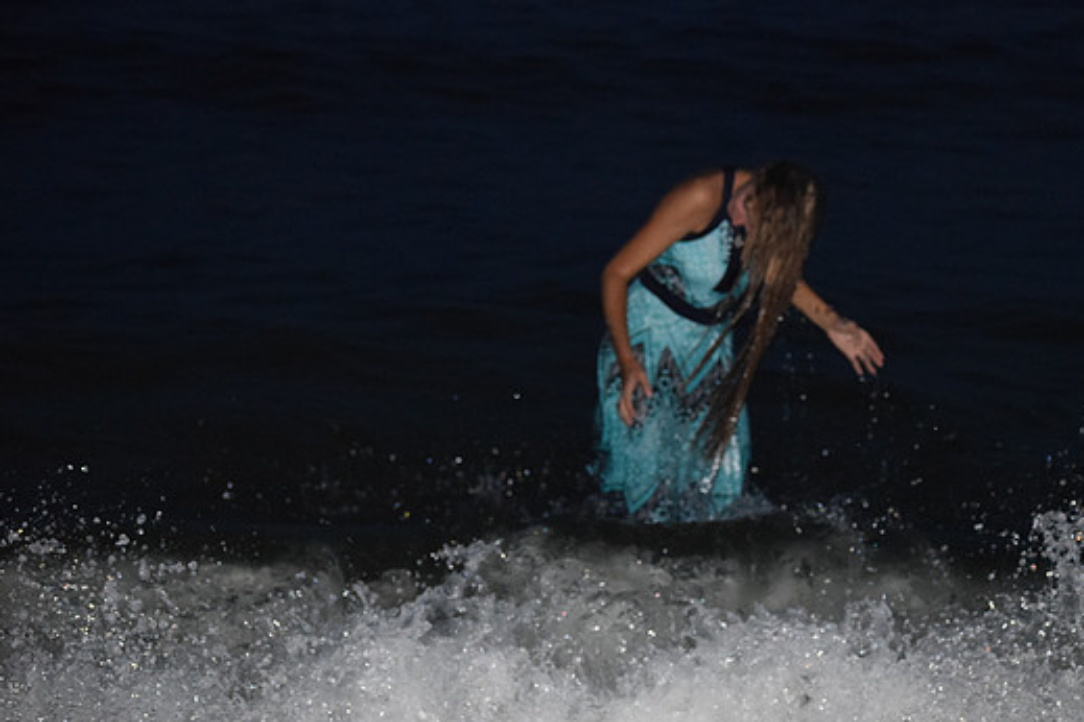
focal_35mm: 114
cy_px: 354
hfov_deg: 17.9
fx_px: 3432
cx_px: 597
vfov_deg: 12.0
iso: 3200
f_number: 4.2
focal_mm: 68
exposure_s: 1/60
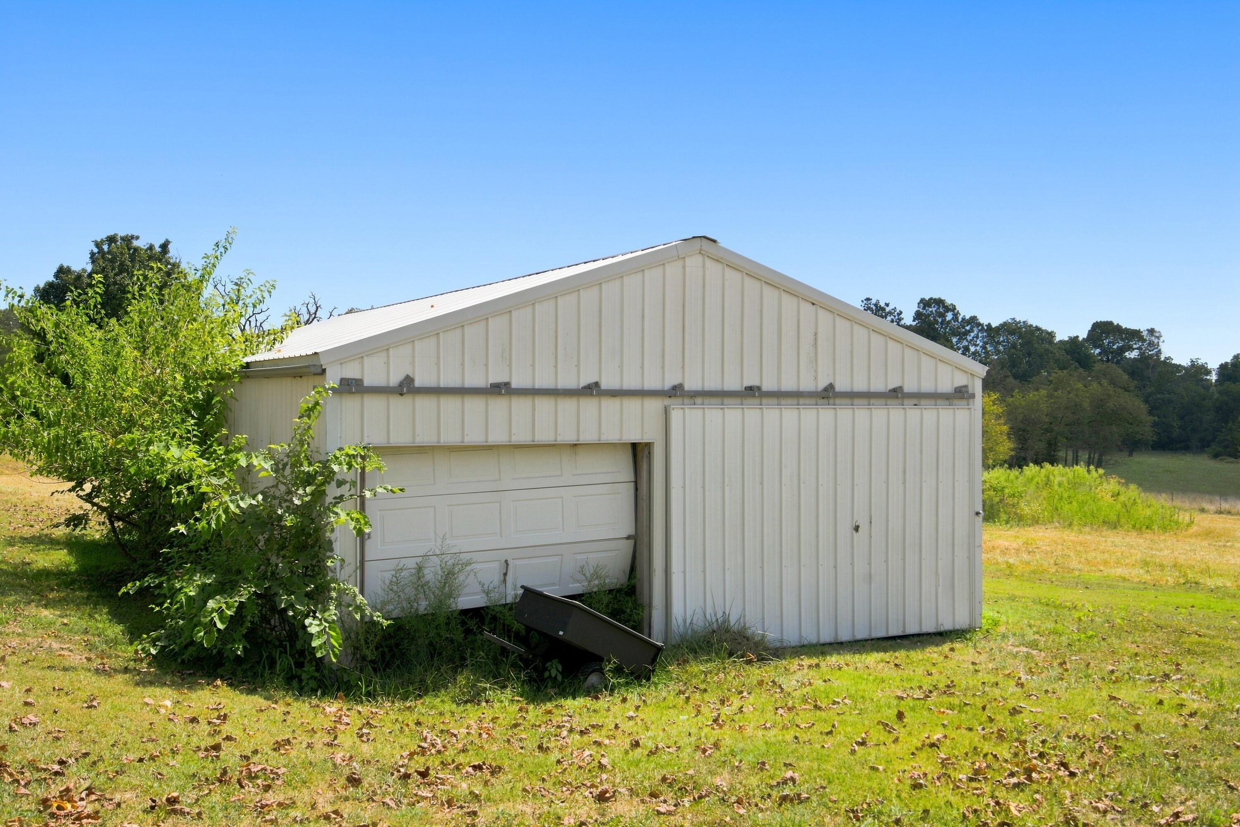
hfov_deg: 54.4
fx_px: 1205
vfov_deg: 37.9
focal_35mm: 35
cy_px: 414
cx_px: 620
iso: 500
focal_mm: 35
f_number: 9
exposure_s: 1/1250
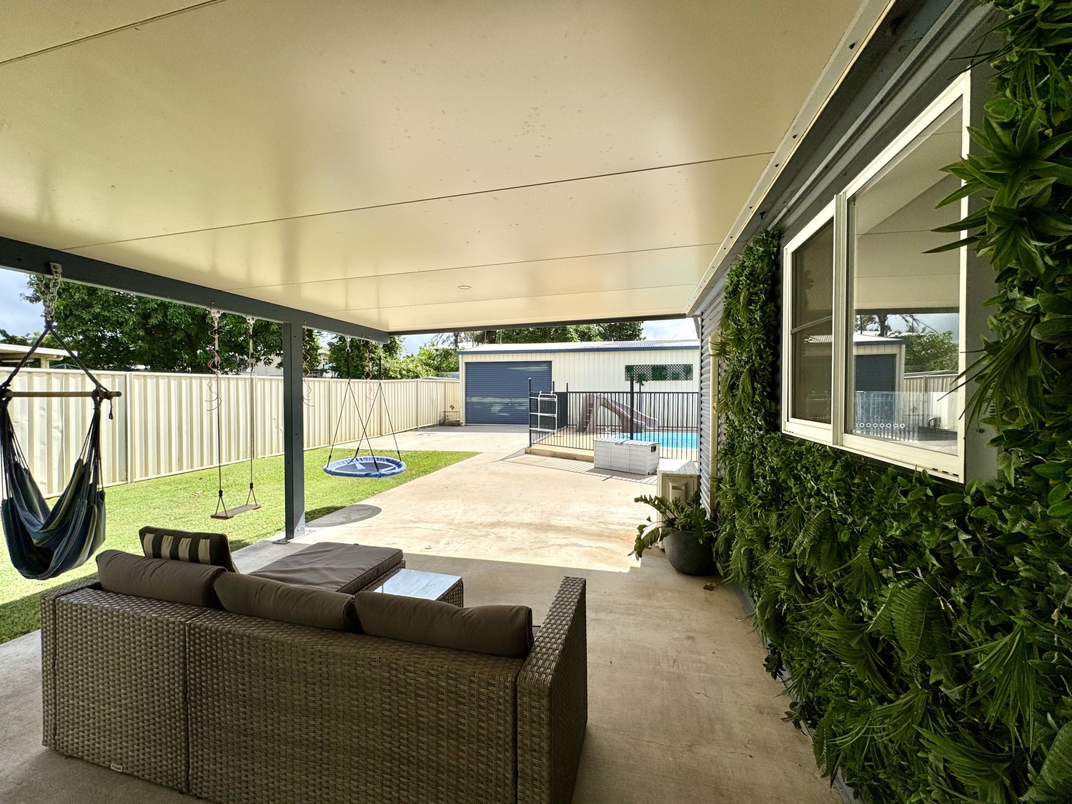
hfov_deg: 102.1
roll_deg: +0.4
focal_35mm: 14
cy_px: 402
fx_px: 434
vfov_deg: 85.7
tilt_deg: -1.0
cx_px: 536
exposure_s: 1/2494
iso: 50
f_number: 2.2
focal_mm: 2.22
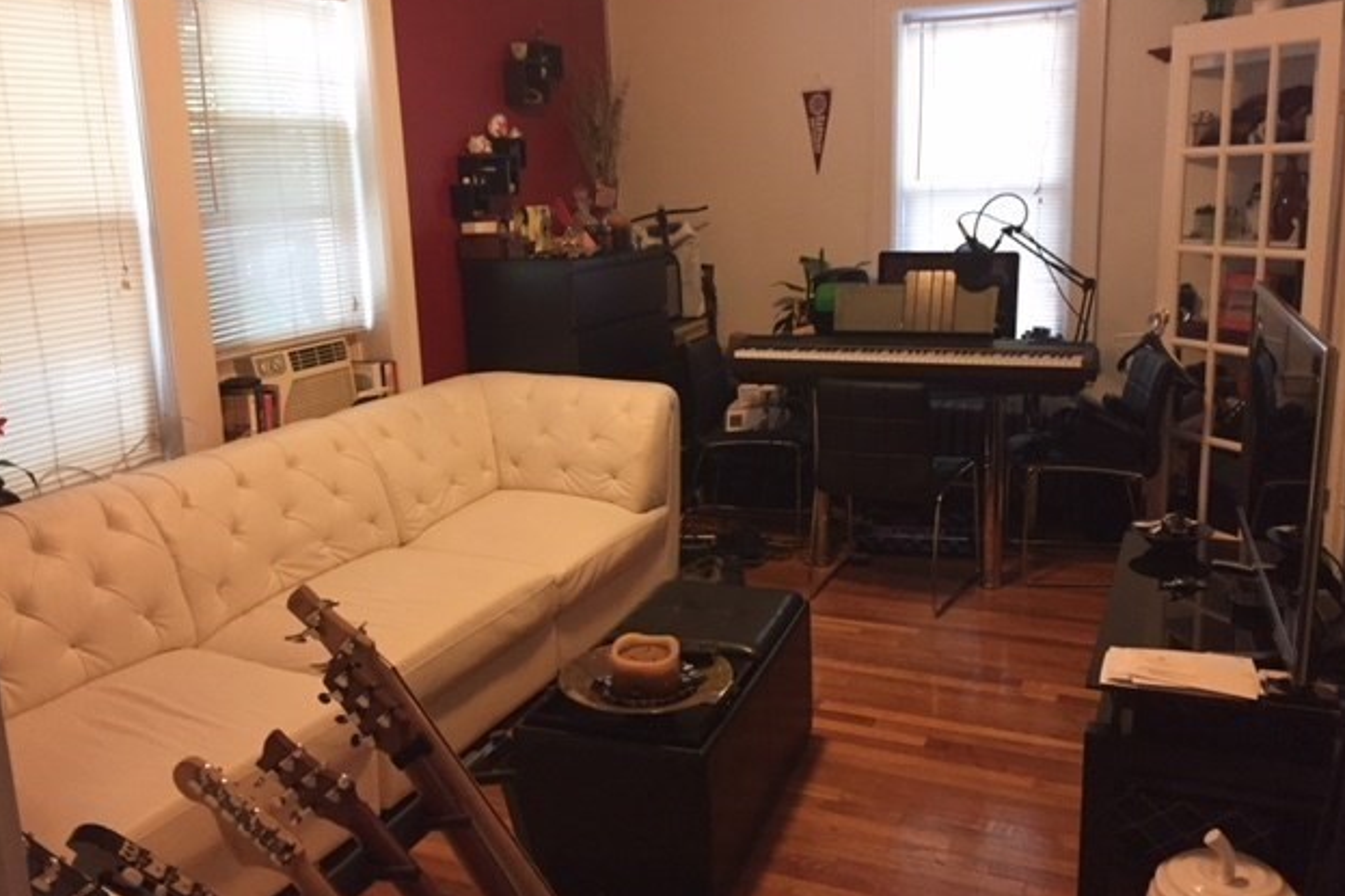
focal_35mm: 31
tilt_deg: -11.3
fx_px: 1158
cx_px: 682
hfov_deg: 60.3
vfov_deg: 42.3
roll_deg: +1.3
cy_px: 417
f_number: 2.2
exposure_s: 1/30
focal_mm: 4.15
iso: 125
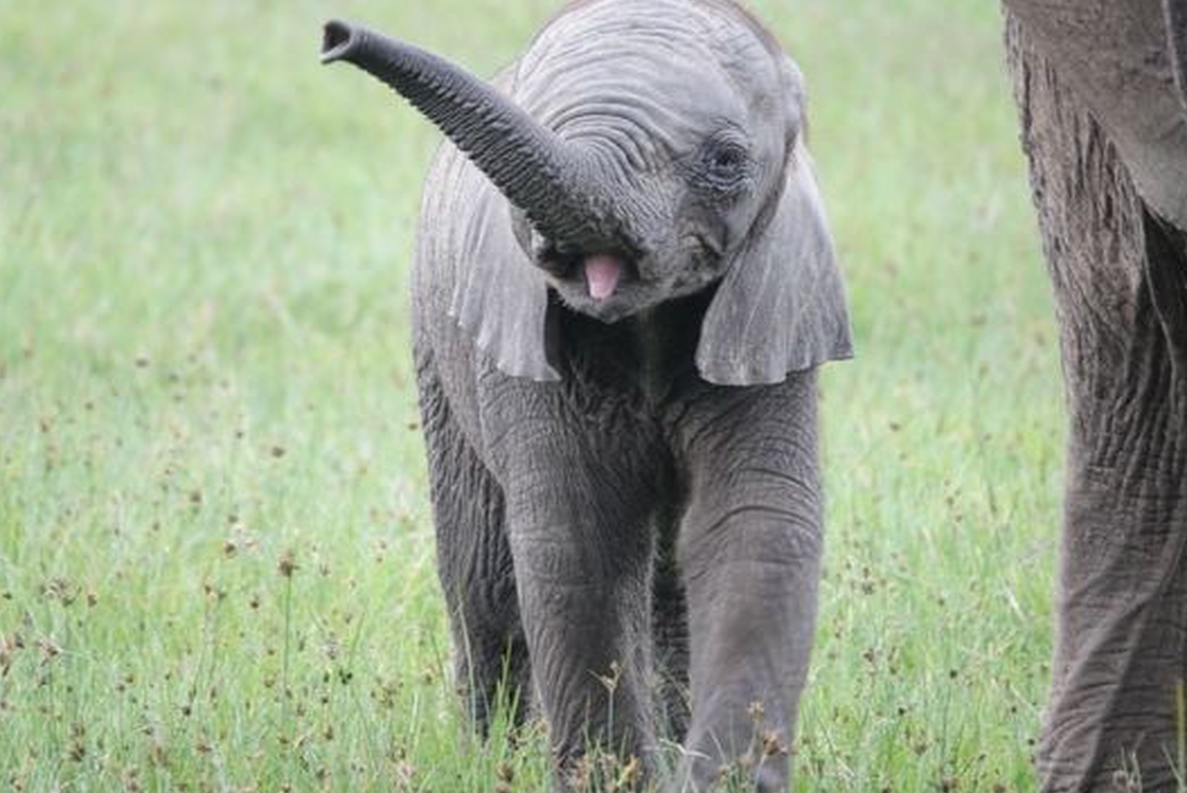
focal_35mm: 618
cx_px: 619
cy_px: 409
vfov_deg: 2.2
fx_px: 20387
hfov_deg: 3.3
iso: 640
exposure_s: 1/60
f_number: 4
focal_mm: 186.64
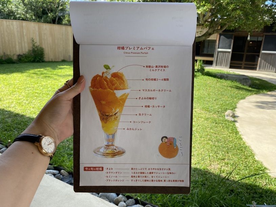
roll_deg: -2.2
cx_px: 138
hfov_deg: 67.3
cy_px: 104
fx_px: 207
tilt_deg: -15.6
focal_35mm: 26
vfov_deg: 53.1
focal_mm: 4.25
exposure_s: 1/475
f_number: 1.8
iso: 32
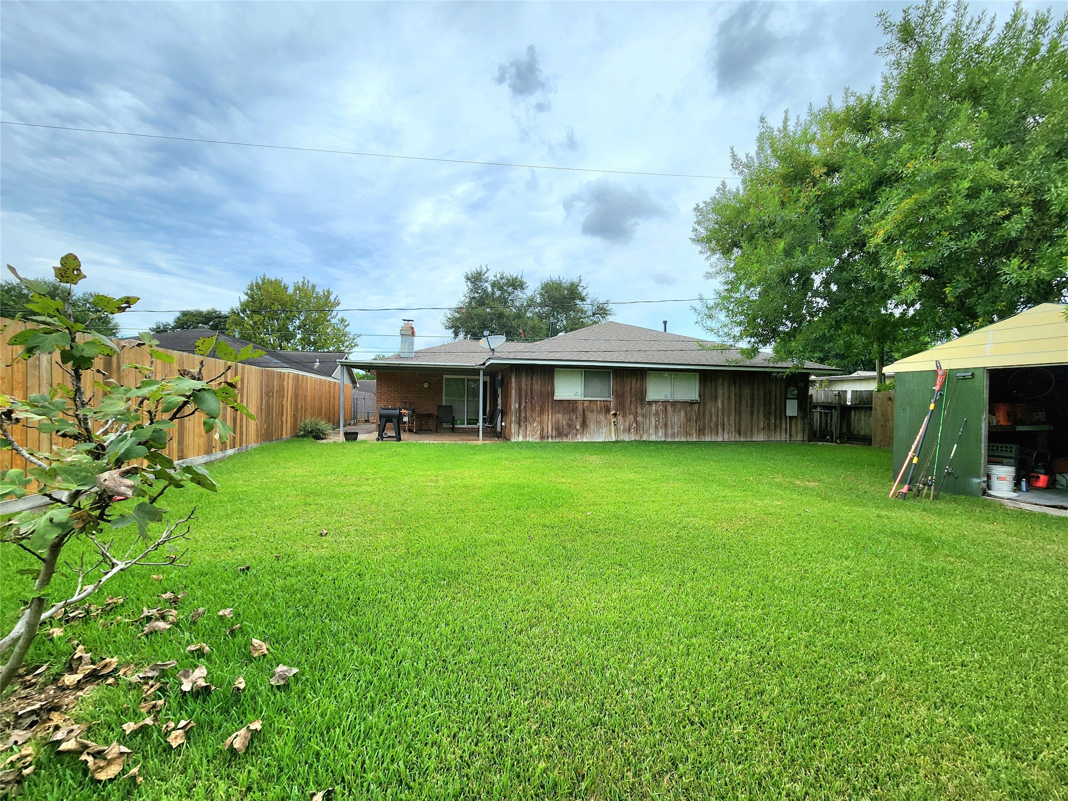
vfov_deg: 89.9
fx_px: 401
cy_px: 400
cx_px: 534
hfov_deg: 106.2
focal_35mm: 13
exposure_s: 1/1667
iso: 50
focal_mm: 2.2
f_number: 2.2
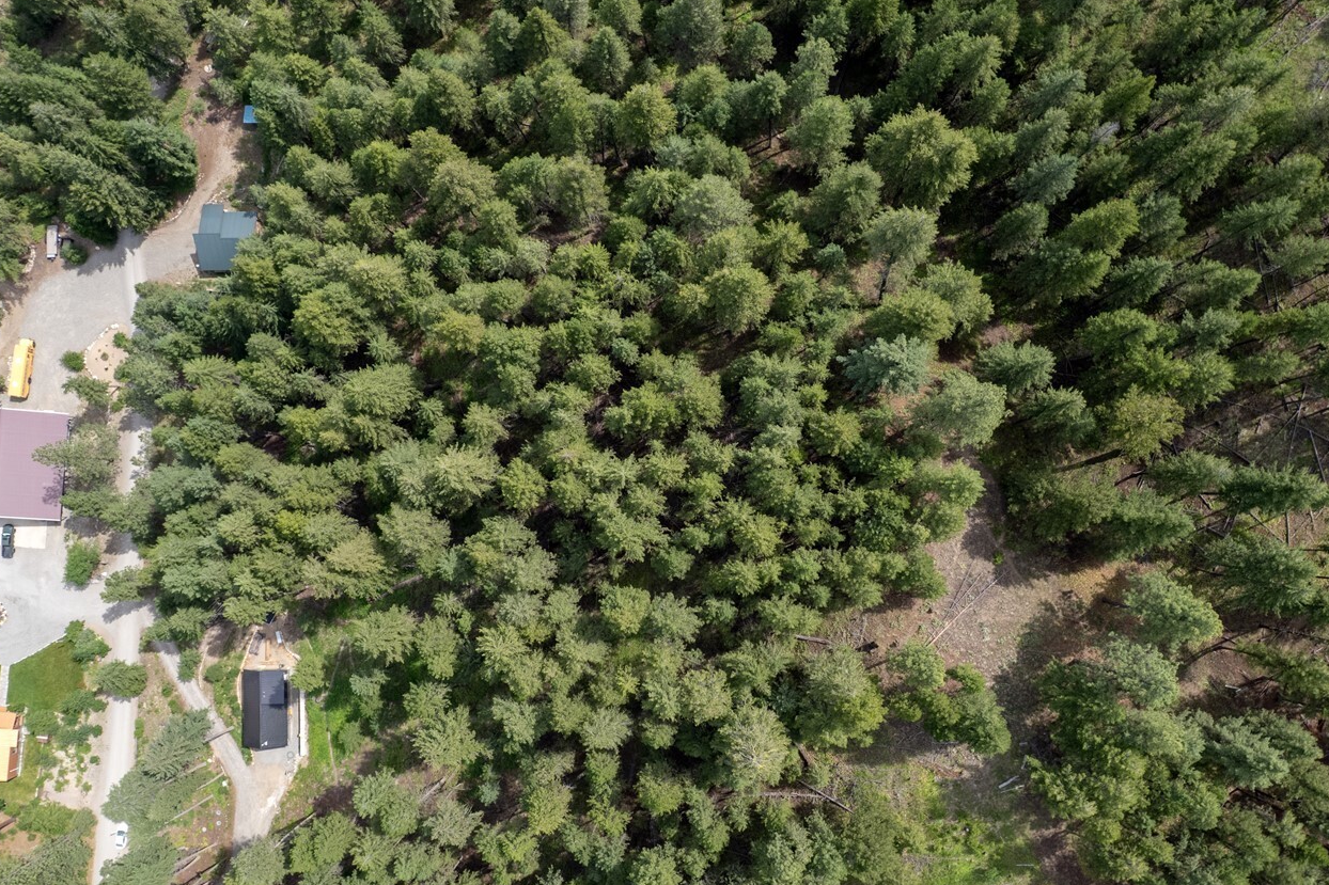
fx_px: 1107
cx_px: 685
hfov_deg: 61.9
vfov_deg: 43.5
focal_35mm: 30
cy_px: 484
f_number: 2.8
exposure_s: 1/730
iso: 100
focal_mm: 8.38
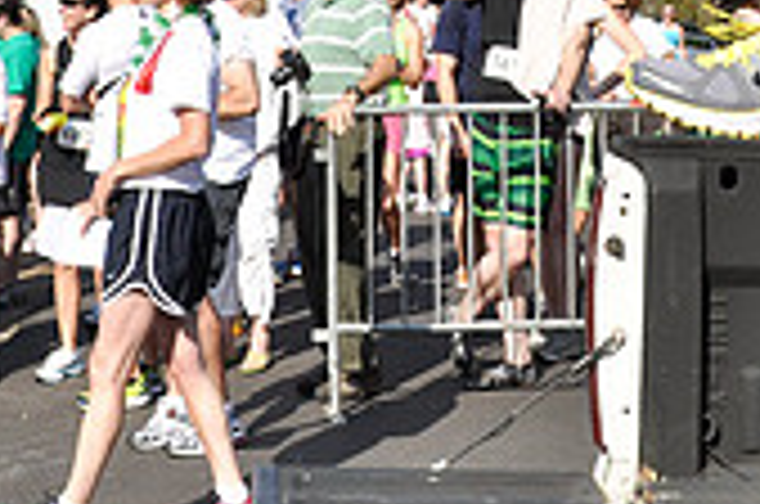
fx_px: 2170
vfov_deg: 12.5
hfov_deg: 19.9
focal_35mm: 103
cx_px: 418
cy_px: -286
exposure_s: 1/1250
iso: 400
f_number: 8
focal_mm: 20
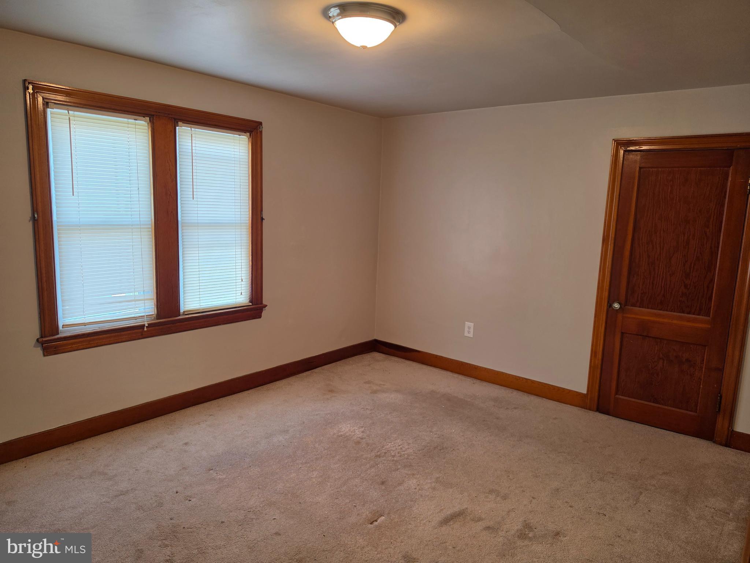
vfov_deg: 58.9
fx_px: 498
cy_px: 282
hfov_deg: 73.9
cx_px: 375
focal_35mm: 23
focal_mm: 6.5
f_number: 1.4
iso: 64
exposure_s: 1/120
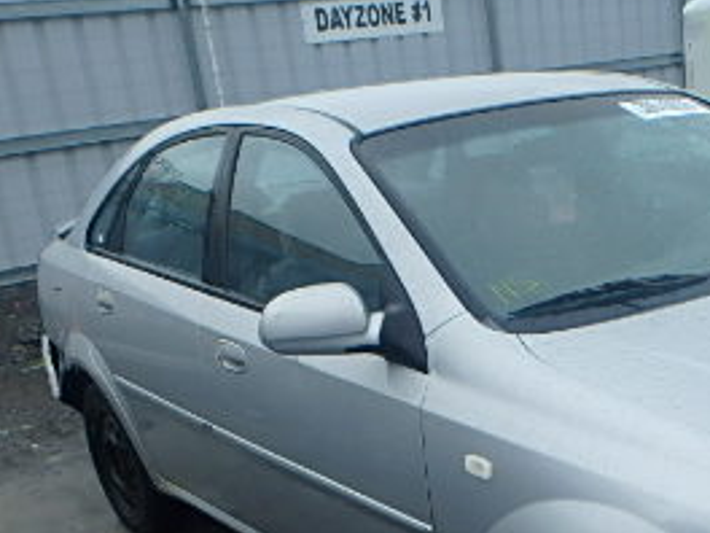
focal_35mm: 51
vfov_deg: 27.6
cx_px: 557
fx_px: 1046
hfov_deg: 36.4
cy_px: 474
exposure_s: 1/640
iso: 125
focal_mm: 3.7
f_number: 3.5
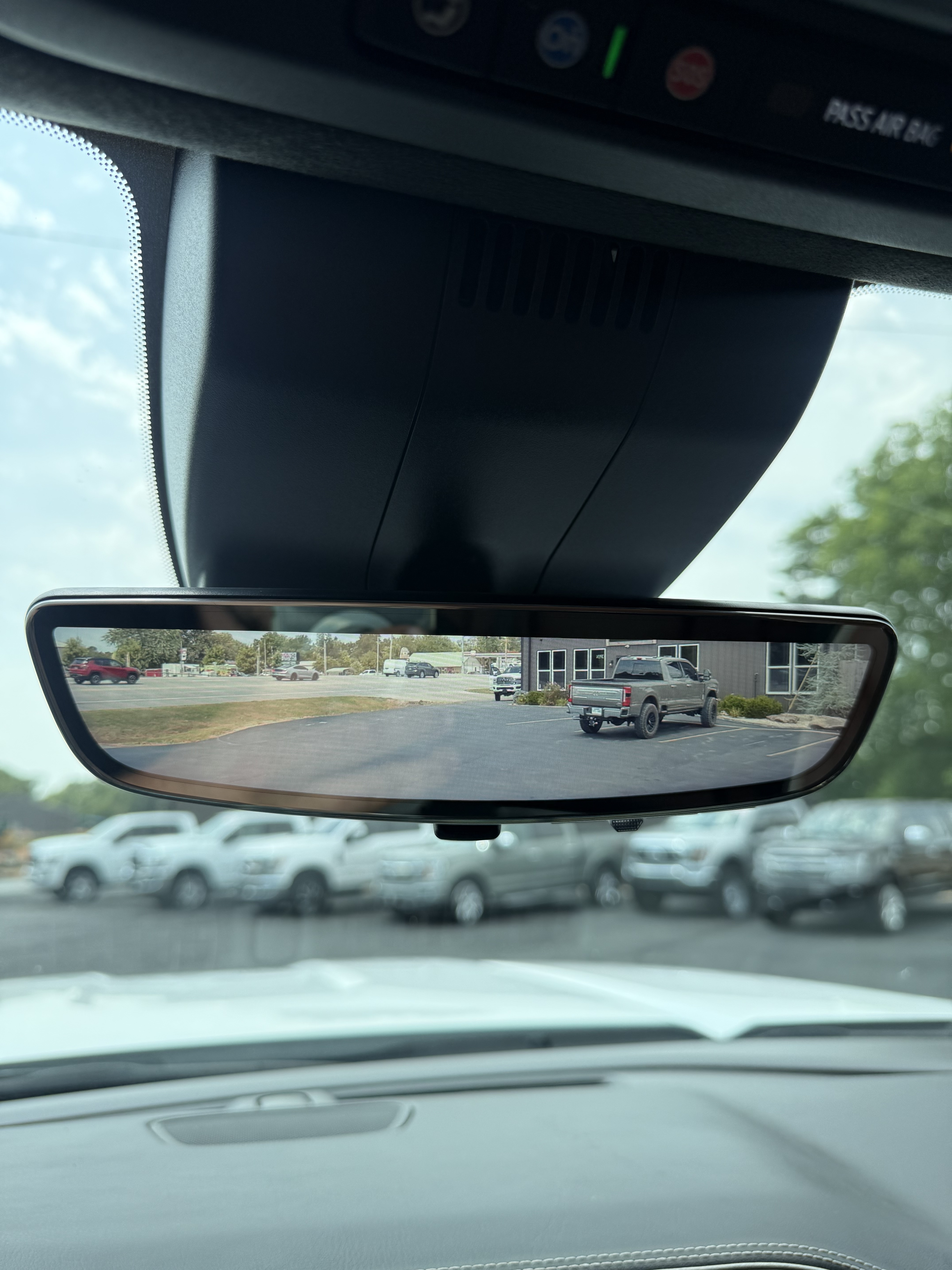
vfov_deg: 71.6
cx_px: 476
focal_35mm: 24
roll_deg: +1.2
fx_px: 880
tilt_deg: +10.3
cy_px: 635
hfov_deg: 56.8
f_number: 1.78
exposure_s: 1/1122
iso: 80
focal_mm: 6.76
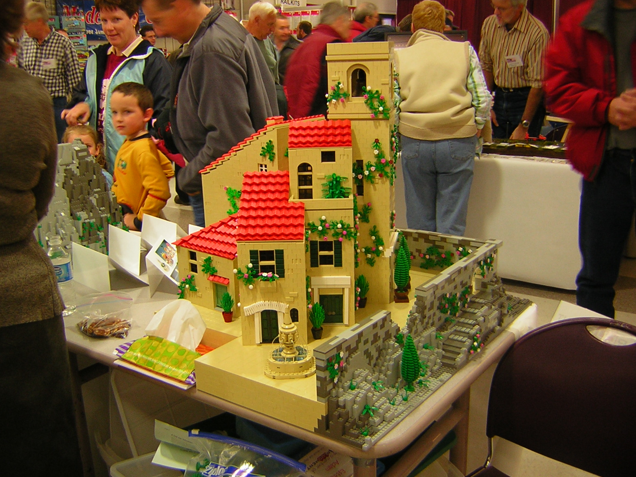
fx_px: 680
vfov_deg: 38.7
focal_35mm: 37
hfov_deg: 50.1
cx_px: 321
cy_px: 234
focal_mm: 4.7
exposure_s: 1/7.8
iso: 50
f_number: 2.6
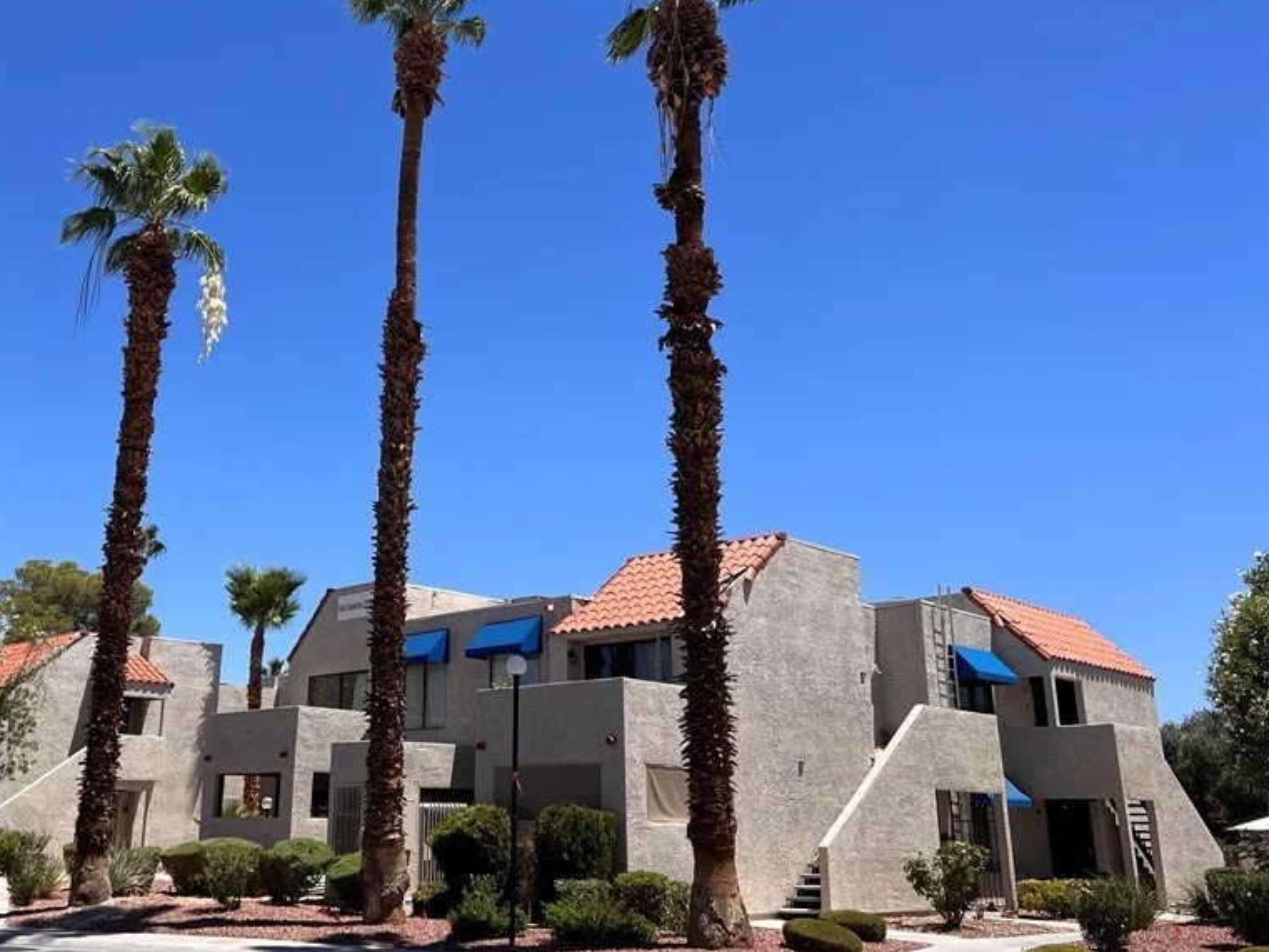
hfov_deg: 52.0
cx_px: 460
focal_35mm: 35
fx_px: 1283
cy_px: 433
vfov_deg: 40.7
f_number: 1.5
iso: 50
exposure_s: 1/4444
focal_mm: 5.7
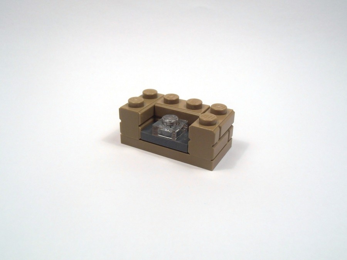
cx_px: 174
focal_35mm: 37
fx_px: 371
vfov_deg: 38.7
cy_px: 130
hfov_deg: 50.1
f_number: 3.9
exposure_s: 1/125
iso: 80
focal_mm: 6.61
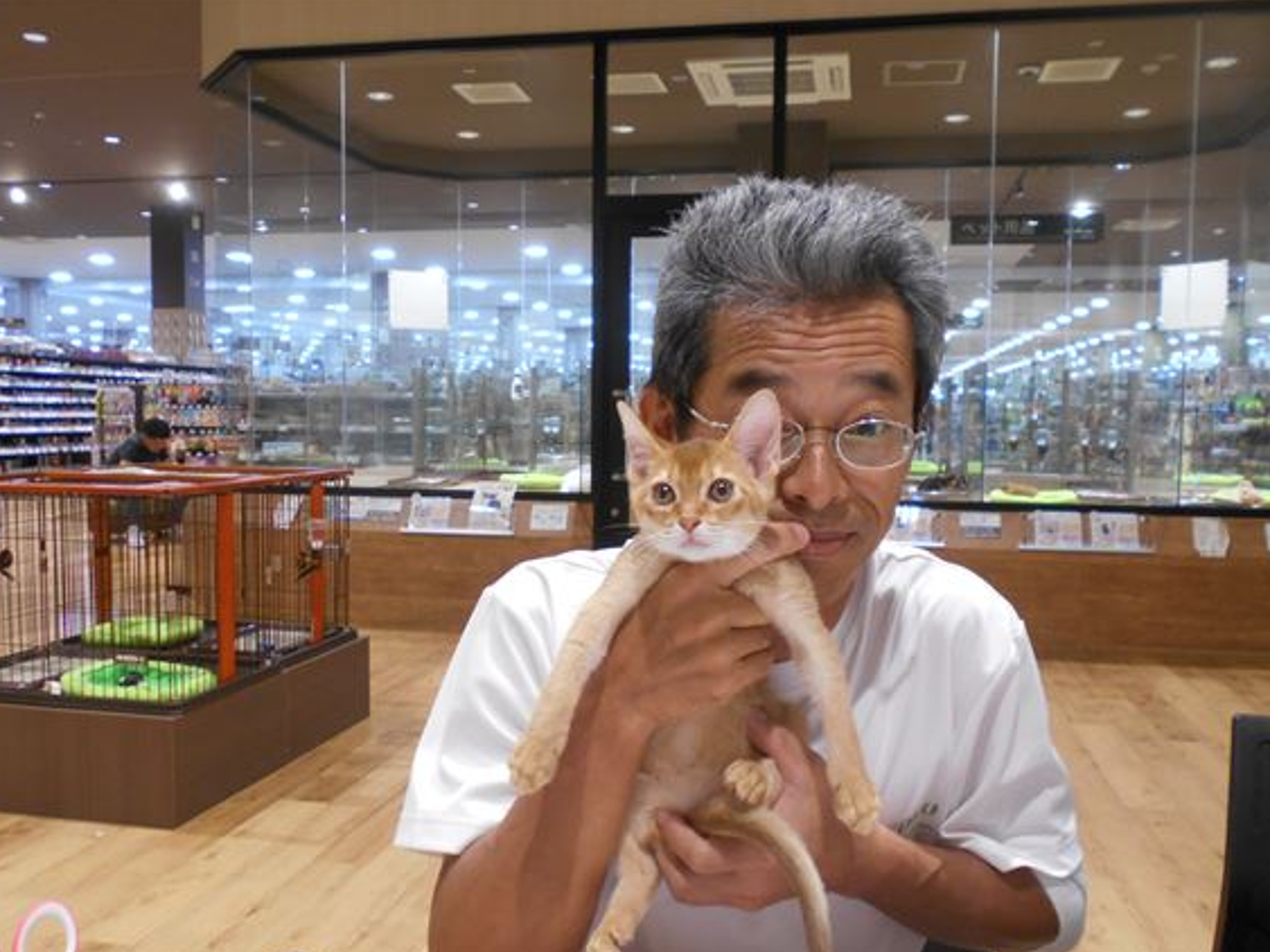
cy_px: 496
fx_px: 1174
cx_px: 650
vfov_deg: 44.1
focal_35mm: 32
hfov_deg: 56.8
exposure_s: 1/30
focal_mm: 5.1
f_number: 3.4
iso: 250
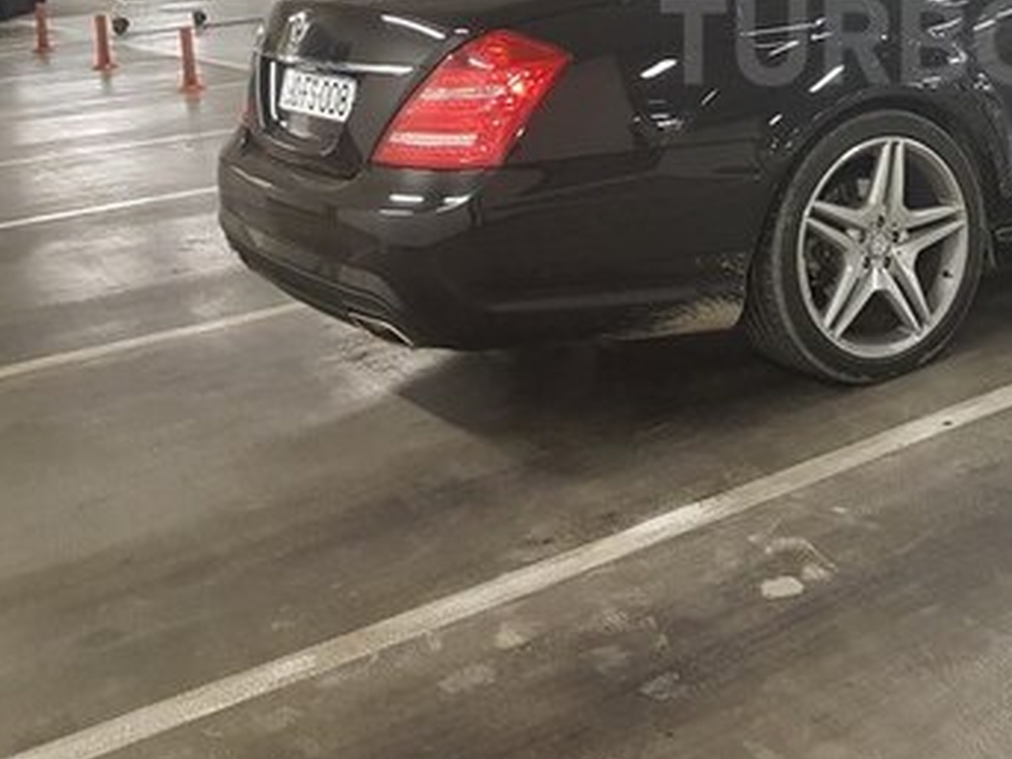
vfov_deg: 27.7
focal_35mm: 50
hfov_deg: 35.3
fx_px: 1461
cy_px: 40
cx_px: 962
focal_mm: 4.2
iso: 160
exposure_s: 1/33
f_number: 1.7
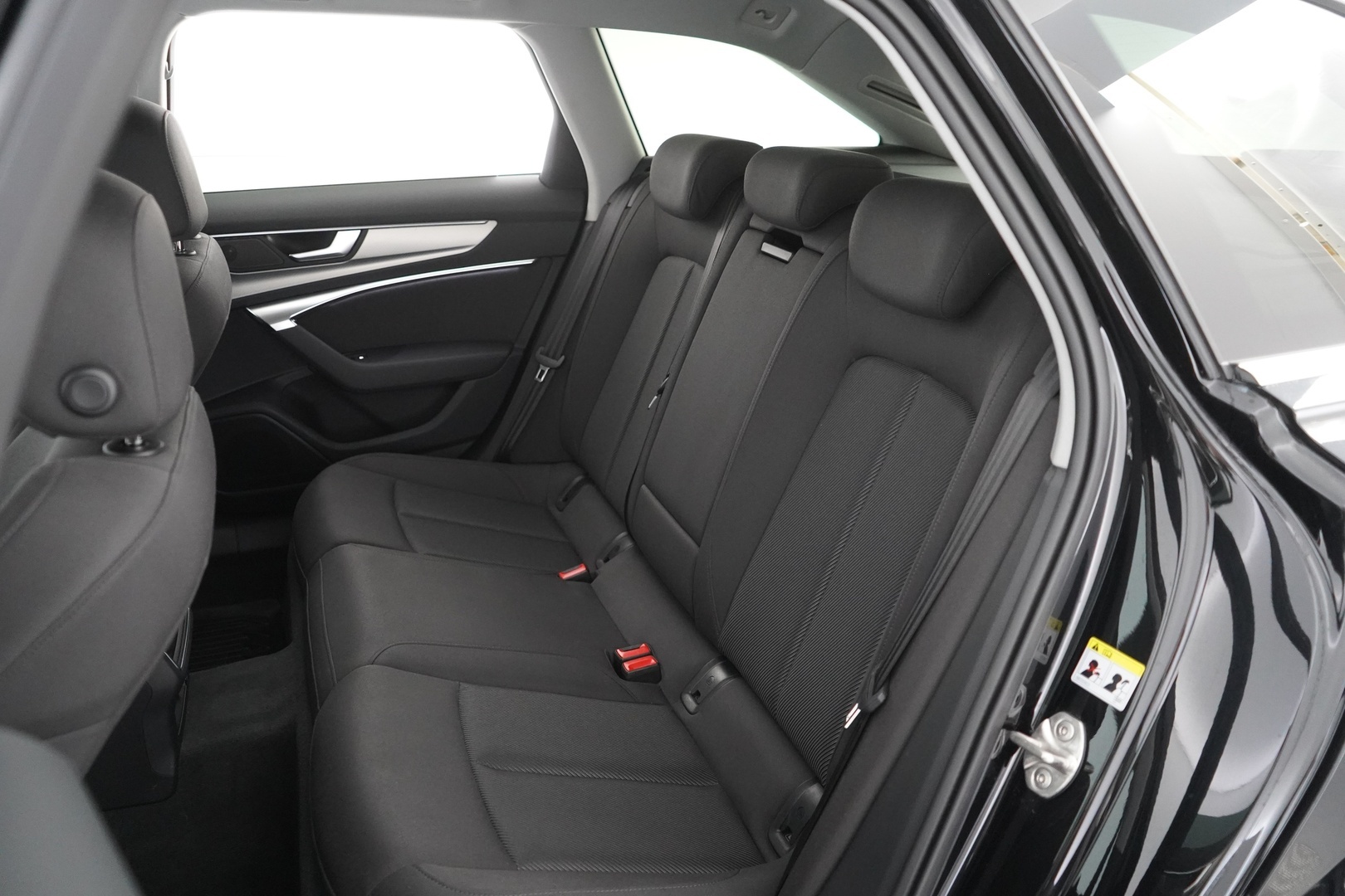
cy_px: 448
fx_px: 1046
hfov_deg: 65.5
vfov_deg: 46.4
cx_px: 672
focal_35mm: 28
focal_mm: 28
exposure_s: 1/40
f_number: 3.5
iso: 6400
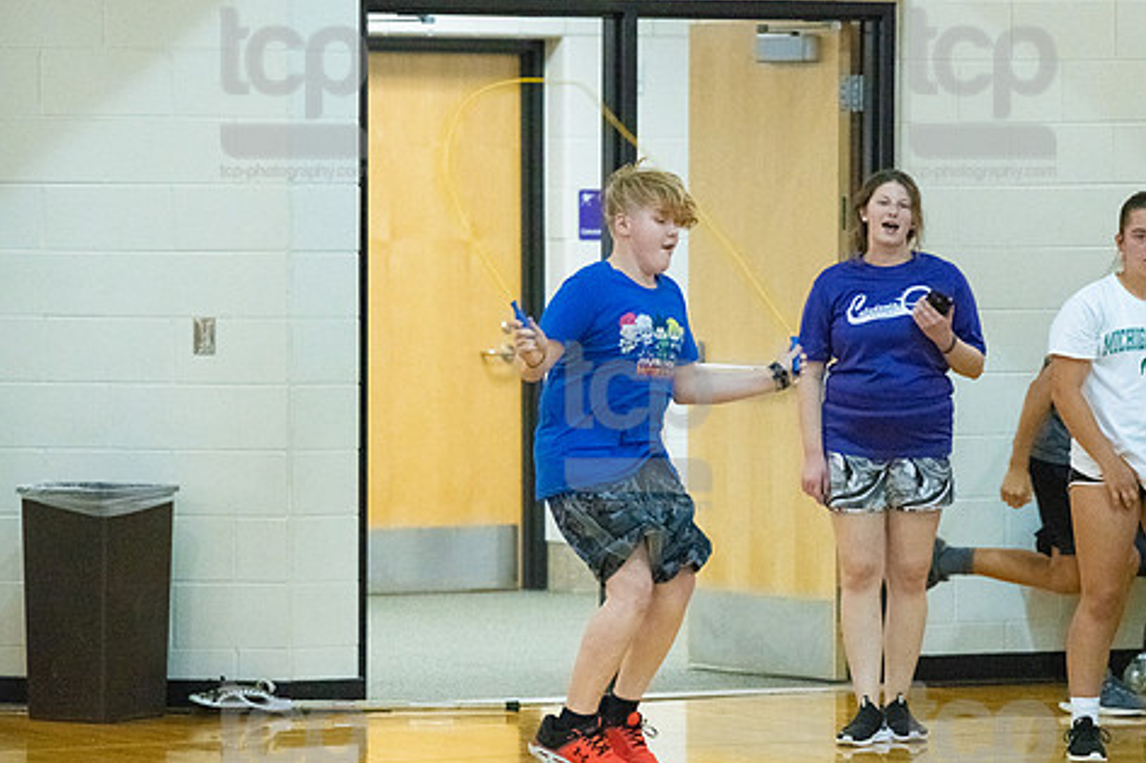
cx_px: 640
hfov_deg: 9.1
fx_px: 7223
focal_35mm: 227
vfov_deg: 6.0
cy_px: 428
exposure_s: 1/640
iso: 6400
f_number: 4.5
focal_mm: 185
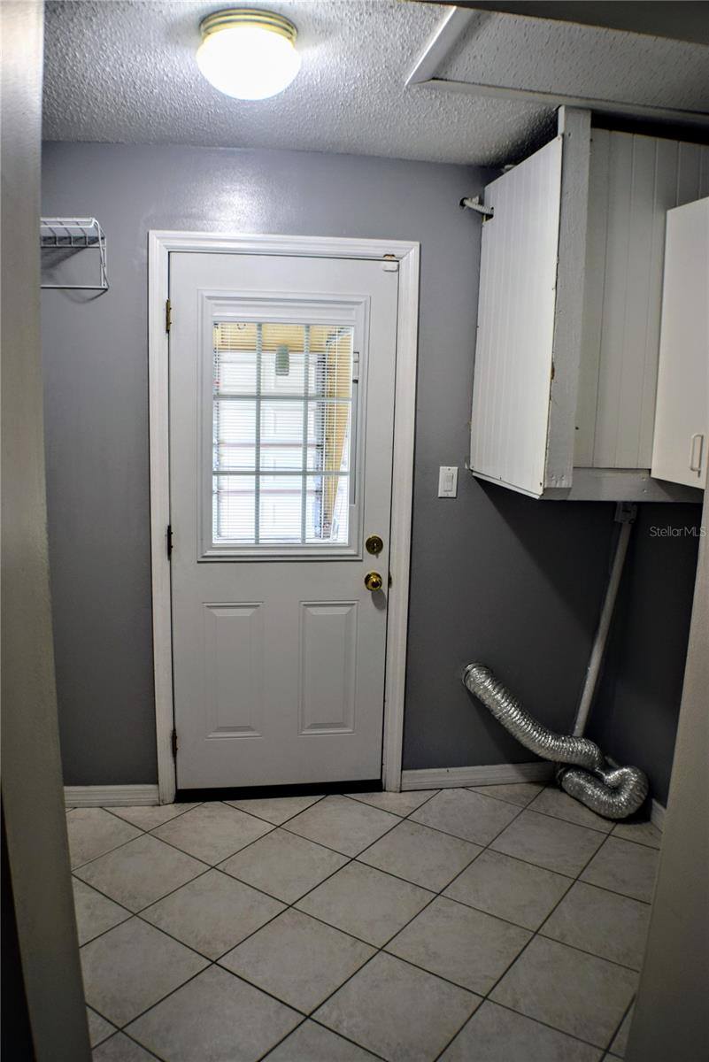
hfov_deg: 38.4
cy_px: 531
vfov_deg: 55.1
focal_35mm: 34
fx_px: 1018
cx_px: 354
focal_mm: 23
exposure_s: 1/60
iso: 400
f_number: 4
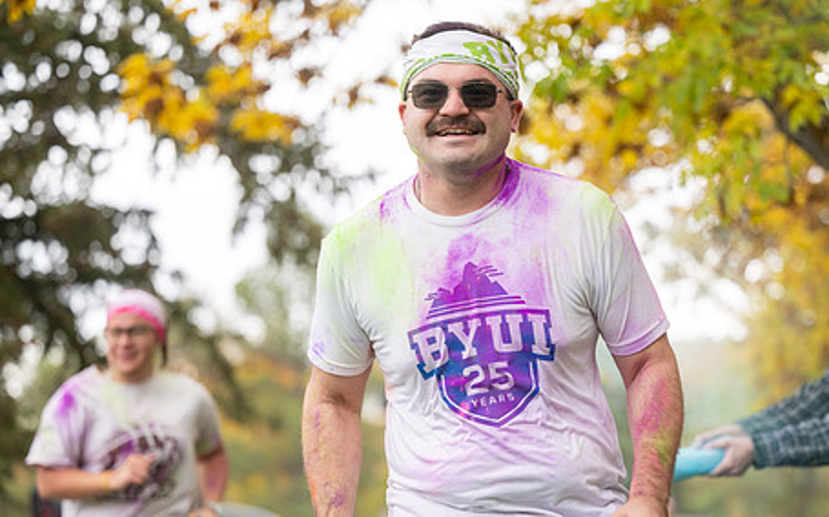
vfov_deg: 10.1
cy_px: 332
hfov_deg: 16.1
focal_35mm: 130
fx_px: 2936
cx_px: 476
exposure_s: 1/640
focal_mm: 100
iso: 320
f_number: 2.8
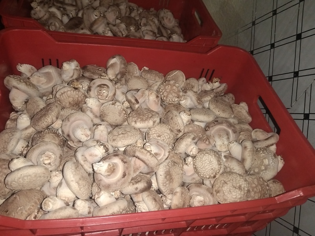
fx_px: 237
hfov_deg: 67.3
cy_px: 118
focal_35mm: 26
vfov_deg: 53.1
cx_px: 158
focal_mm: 4.95
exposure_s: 1/100
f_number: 1.9
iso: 2387
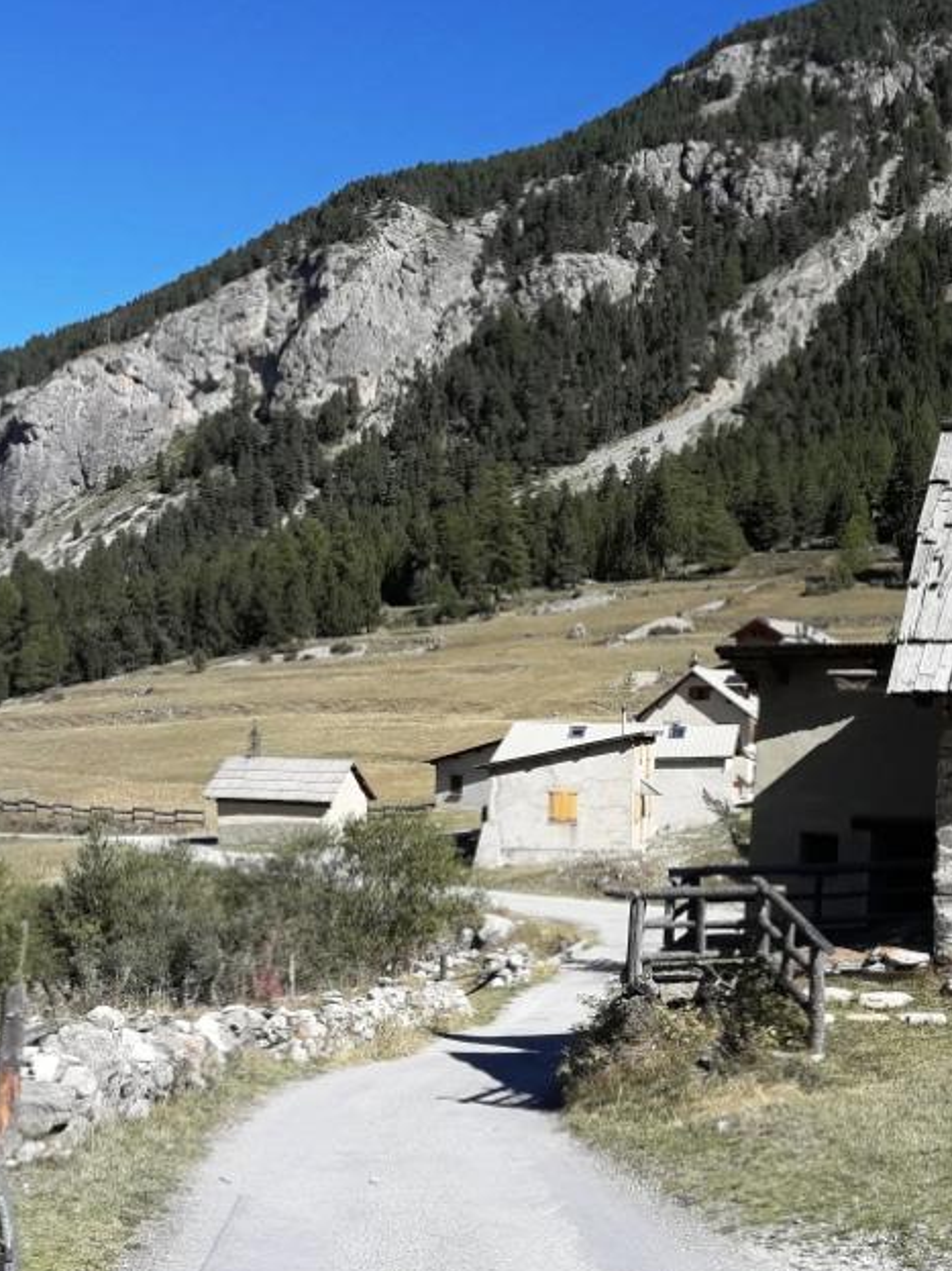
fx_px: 1687
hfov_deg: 31.2
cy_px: 747
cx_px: 642
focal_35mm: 46
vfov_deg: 41.1
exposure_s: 1/1433
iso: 40
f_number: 1.9
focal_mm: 3.7
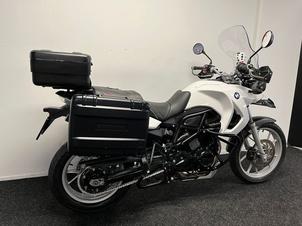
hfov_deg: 67.3
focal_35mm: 26
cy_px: 113
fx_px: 227
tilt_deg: -12.8
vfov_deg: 53.1
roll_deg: -0.6
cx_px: 151
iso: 80
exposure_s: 1/50
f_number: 1.6
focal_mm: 5.1
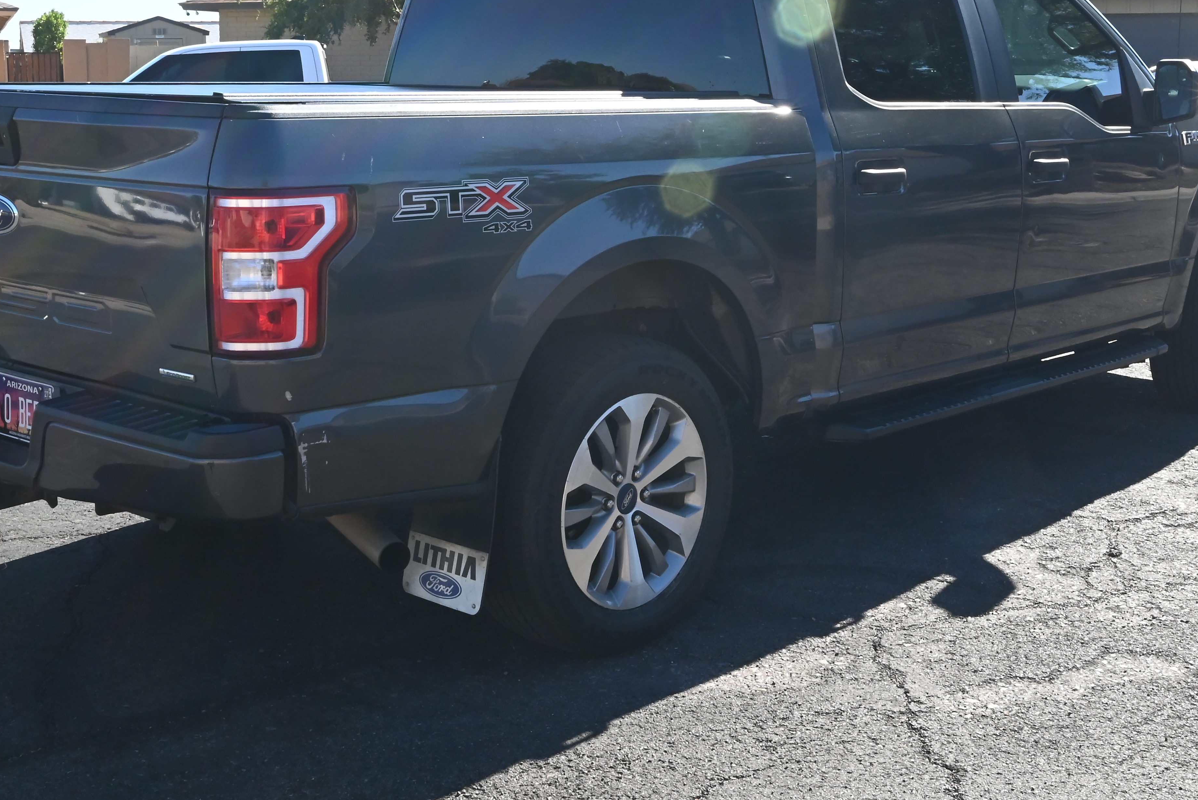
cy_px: 235
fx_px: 1631
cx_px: 648
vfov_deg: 27.3
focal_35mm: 49
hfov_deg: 40.3
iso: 1600
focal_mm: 30
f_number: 22
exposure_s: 1/200
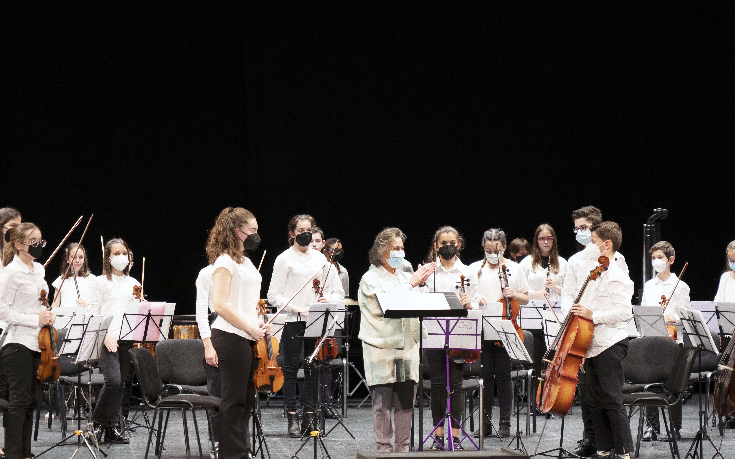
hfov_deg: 16.2
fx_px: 2584
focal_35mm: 129
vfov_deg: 10.2
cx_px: 371
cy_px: 284
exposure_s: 1/160
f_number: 4
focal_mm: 105
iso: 1600
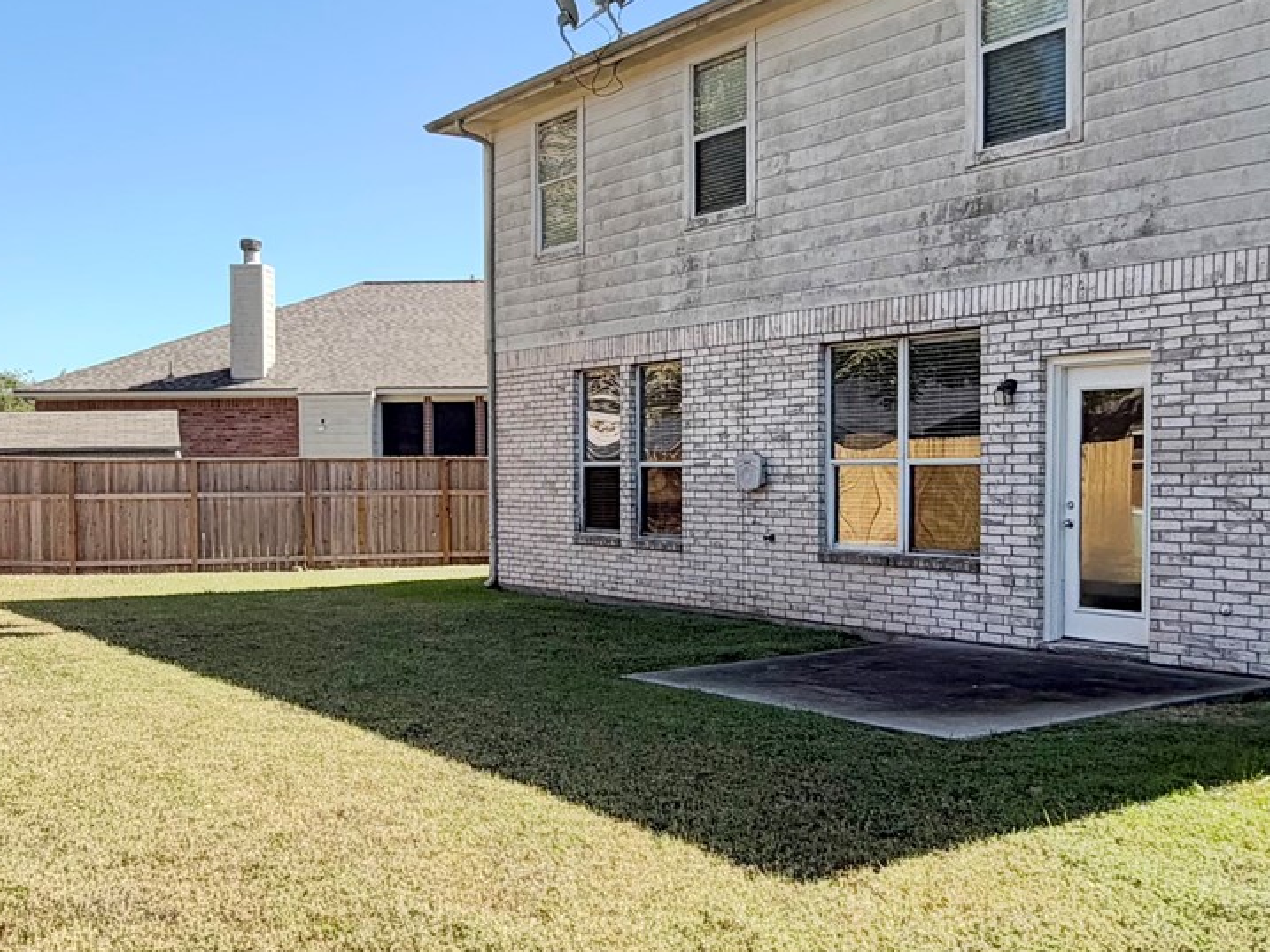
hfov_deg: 46.8
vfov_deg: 35.9
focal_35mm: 40
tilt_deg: -1.4
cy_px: 518
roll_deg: -0.4
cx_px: 631
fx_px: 1468
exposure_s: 1/770
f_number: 2.2
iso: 32
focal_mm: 2.22
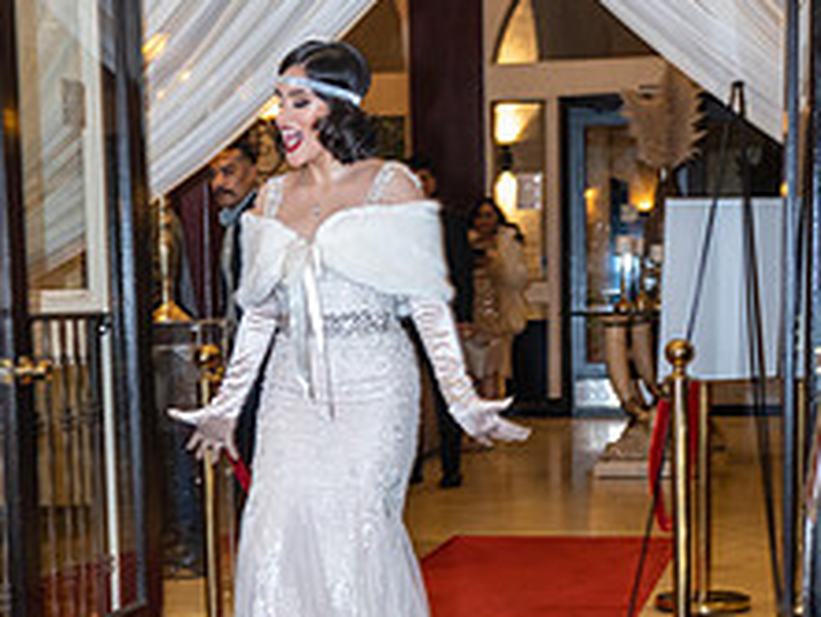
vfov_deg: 16.9
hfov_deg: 22.7
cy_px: 587
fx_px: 2041
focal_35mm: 86
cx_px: 342
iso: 800
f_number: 4
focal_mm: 44
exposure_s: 1/60
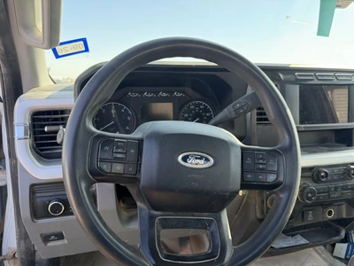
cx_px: 177
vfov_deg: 56.8
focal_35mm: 24
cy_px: 133
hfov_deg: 71.6
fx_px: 245
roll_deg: -0.8
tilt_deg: -10.6
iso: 80
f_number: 1.78
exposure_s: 1/244
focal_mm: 6.76
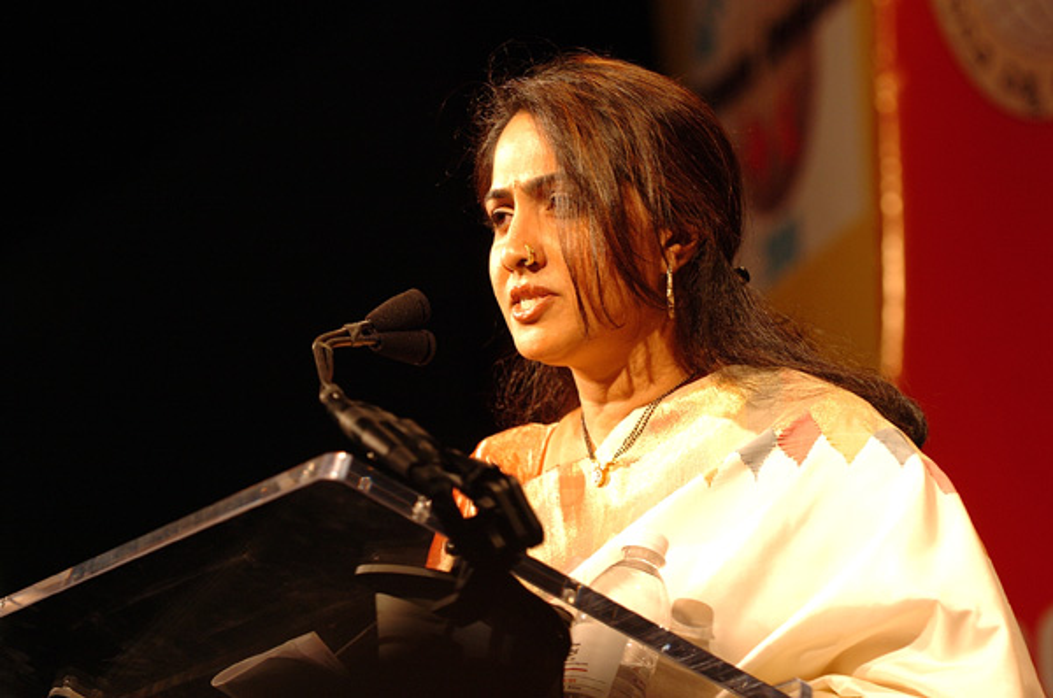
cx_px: 526
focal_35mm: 180
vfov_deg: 7.6
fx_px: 5257
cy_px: 349
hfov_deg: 11.4
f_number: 4
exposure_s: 1/60
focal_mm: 120
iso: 400
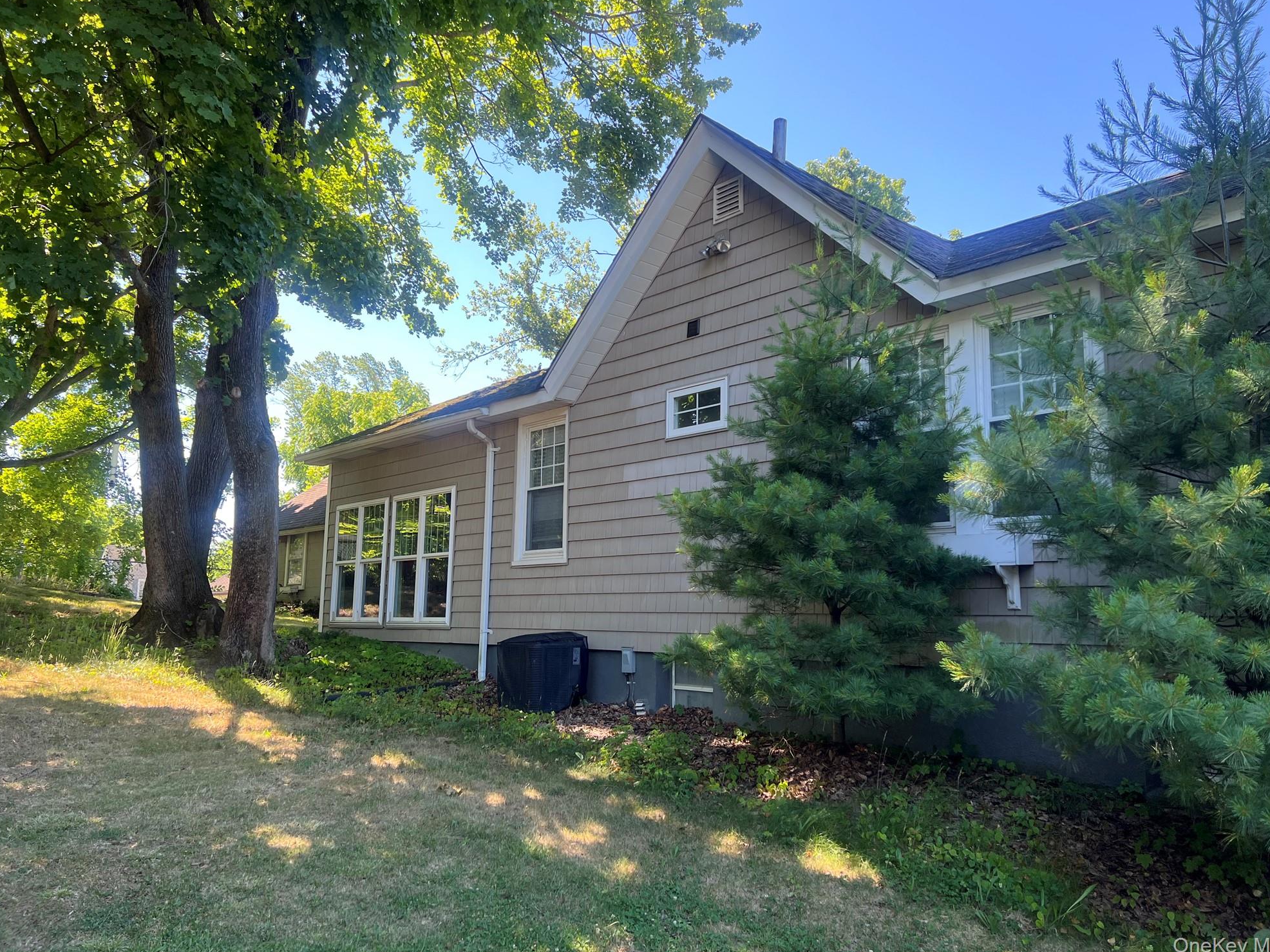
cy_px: 467
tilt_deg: +7.7
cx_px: 645
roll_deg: -1.5
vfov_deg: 51.4
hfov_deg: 65.3
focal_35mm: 27
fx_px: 991
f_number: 1.5
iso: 50
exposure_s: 1/349
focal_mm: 5.7
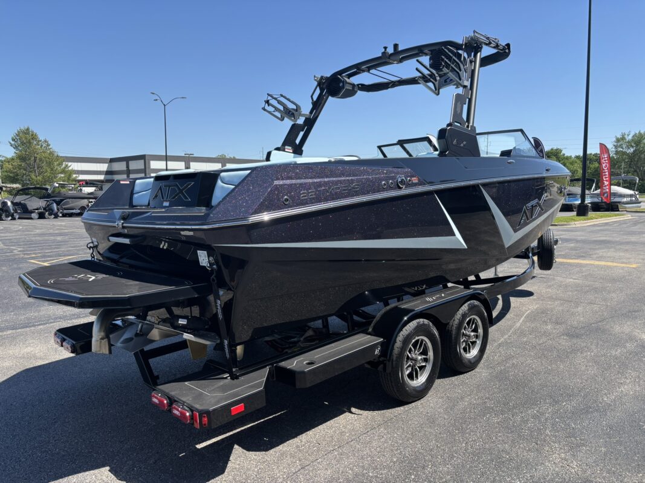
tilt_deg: -6.1
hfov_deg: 67.3
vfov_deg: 53.1
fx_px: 484
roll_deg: +1.1
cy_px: 242
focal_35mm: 26
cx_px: 322
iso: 50
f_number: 1.6
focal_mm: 5.96
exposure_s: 1/2105
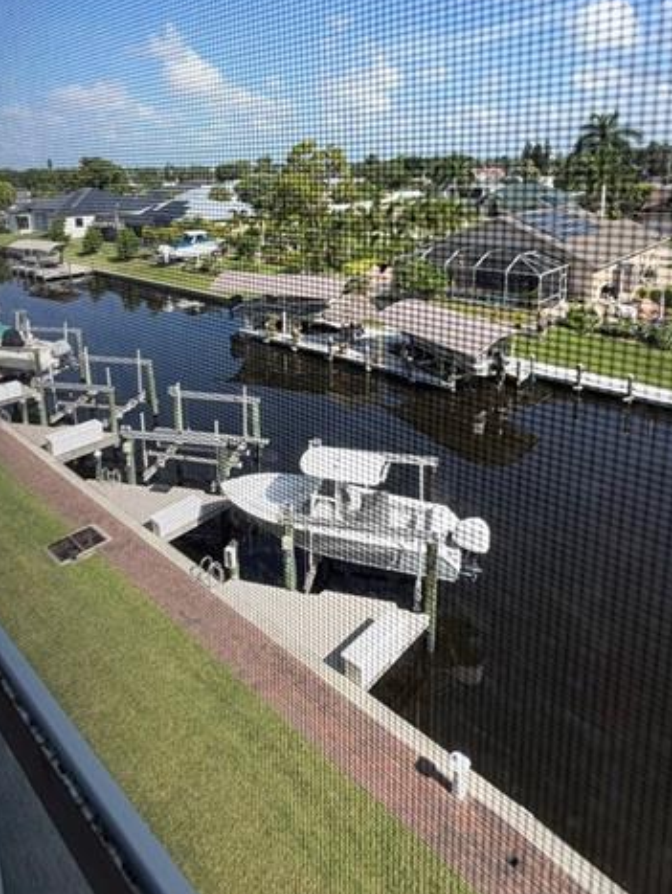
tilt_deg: -11.0
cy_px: 281
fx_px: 595
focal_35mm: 23
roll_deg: +1.6
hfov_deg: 58.8
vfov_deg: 71.2
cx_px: 293
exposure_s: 1/510
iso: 40
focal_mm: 2.22
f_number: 2.2
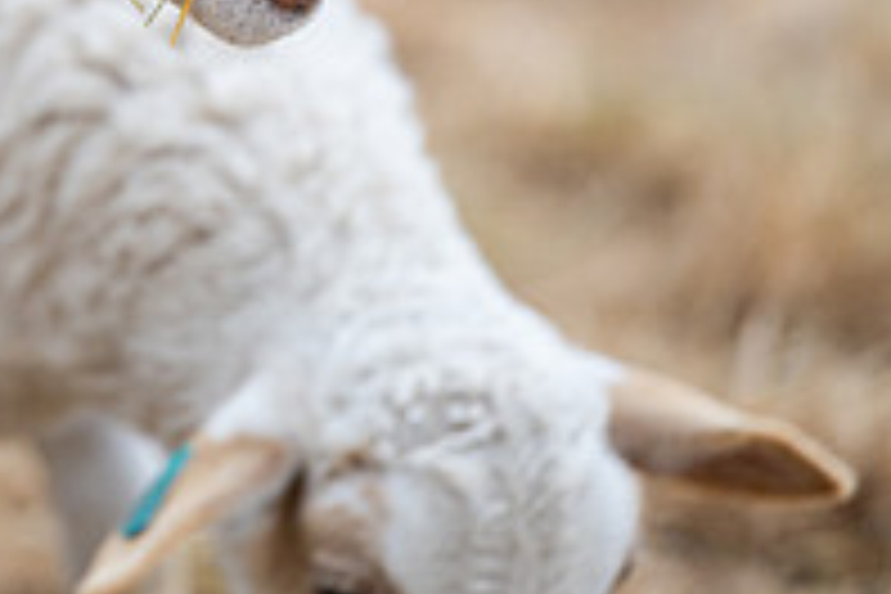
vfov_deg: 2.3
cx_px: -54
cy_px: -254
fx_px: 14502
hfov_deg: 3.5
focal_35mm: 586
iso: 125
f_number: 2.8
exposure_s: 1/1000
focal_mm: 200
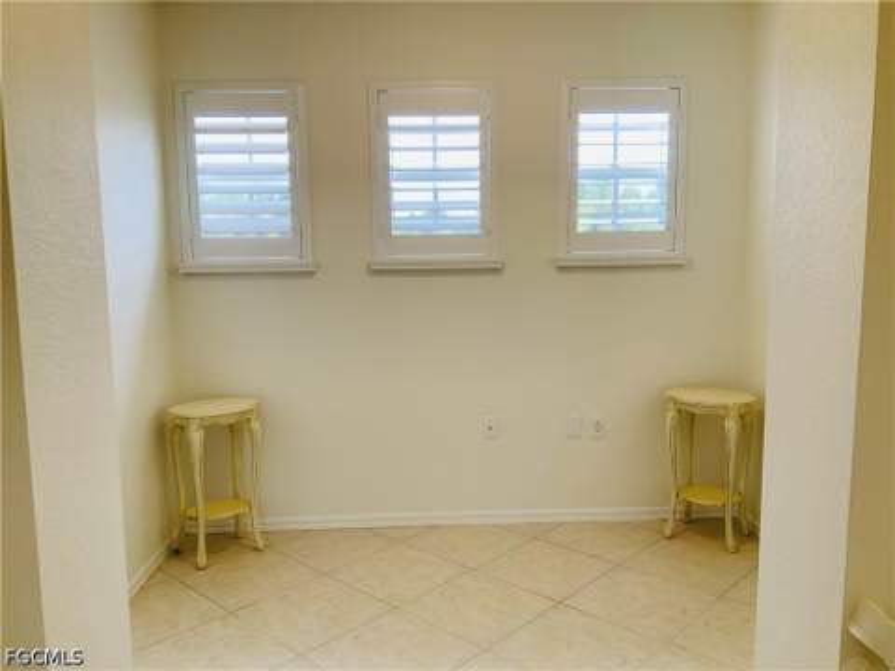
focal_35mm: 29
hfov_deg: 61.7
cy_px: 336
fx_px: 750
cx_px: 448
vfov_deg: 48.2
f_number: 1.8
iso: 40
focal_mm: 3
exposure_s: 1/120
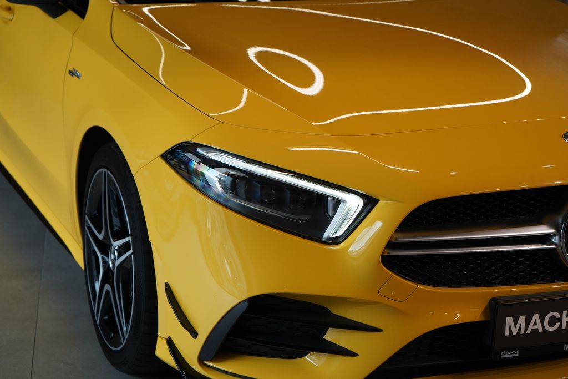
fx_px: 1105
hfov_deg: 28.8
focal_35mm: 70
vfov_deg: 19.5
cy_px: 190
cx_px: 284
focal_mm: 70
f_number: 5.6
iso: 1250
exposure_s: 1/160
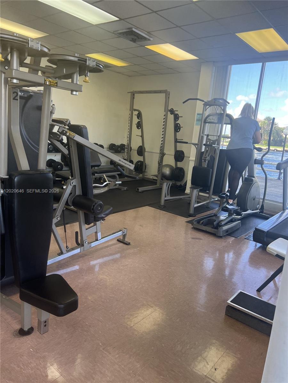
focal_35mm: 26
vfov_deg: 67.3
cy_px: 192
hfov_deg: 53.1
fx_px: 288
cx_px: 144
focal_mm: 5.7
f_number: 1.5
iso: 64
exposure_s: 1/144
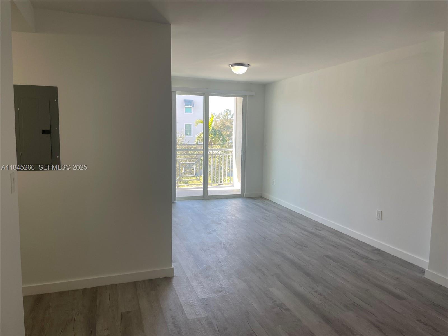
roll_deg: -0.4
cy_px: 168
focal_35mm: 26
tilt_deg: -6.1
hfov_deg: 67.3
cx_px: 224
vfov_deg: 53.1
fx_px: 336
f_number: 1.6
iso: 32
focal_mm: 4.2
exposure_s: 1/120
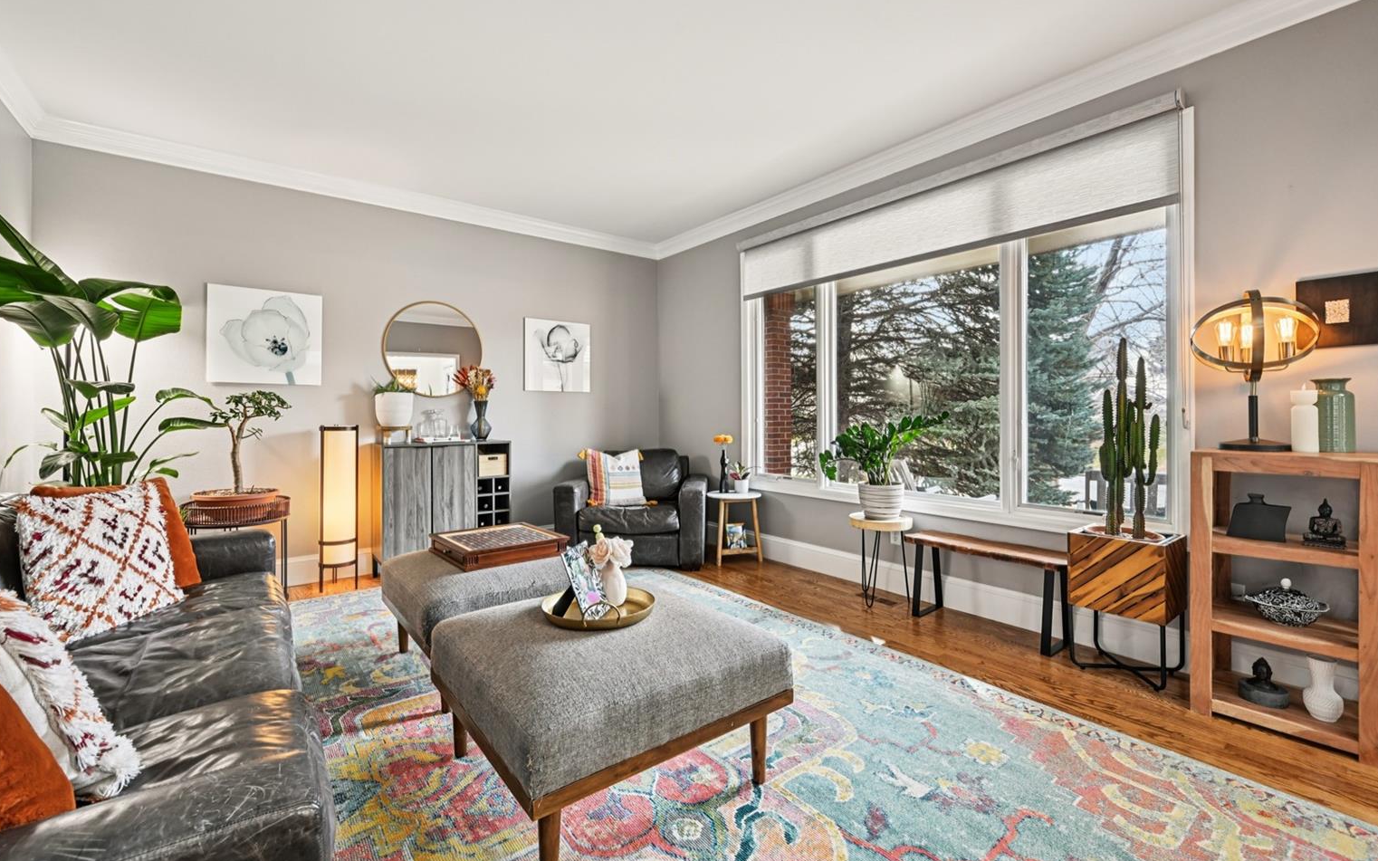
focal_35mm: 15
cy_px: 414
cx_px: 667
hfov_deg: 101.4
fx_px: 563
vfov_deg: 74.7
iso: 400
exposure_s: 1/15
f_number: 8
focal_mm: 14
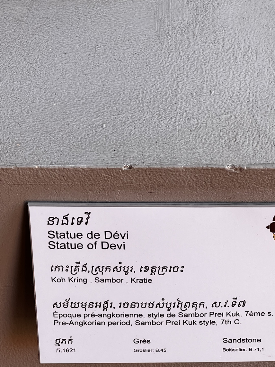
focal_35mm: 108
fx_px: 1144
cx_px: 158
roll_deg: +0.8
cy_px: 179
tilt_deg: -44.5
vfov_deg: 18.2
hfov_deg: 13.7
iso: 160
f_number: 2.8
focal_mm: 9
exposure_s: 1/99
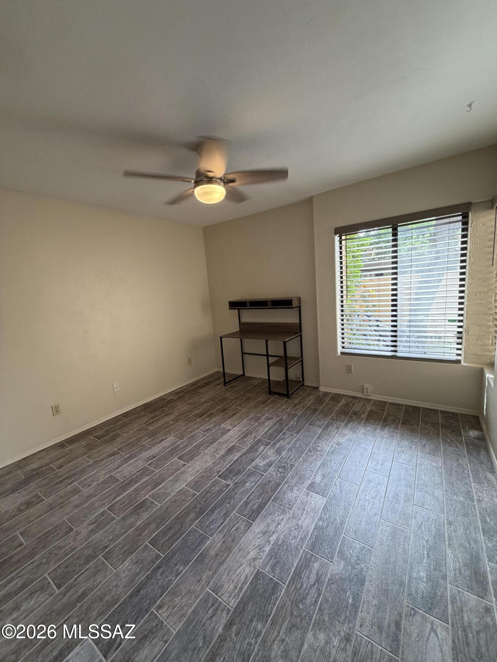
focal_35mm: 14
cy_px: 331
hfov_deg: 85.7
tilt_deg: -9.8
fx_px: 268
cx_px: 248
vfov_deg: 102.1
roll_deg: +5.1
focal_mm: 2.22
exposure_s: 1/120
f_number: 2.2
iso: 160
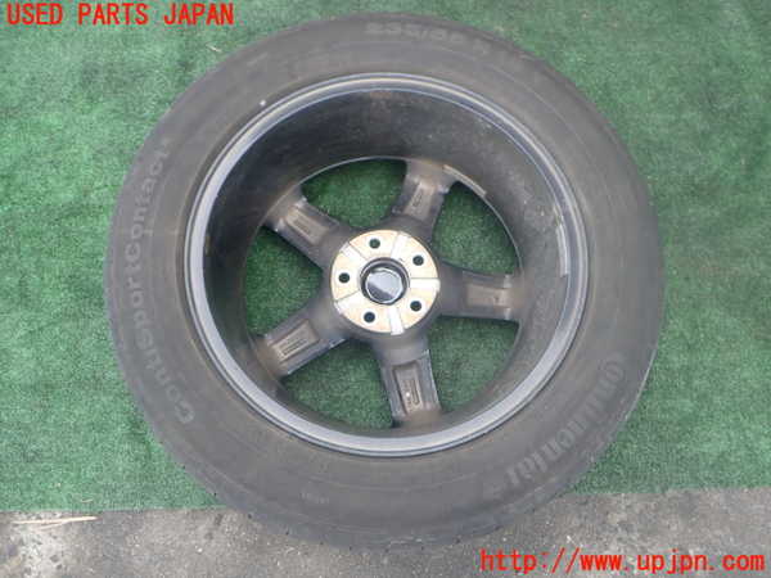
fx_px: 668
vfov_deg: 46.8
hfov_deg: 60.0
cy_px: 289
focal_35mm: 30
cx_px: 386
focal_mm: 5.4
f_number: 2.3
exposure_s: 1/125
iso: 125
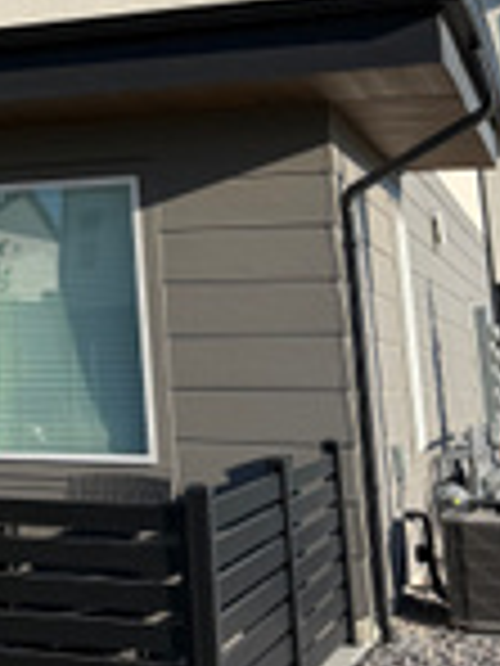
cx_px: -212
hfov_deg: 17.3
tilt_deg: +11.7
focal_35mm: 78
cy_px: 27
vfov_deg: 24.1
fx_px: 1502
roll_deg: +1.0
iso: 80
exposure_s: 1/3759
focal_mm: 6.76
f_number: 1.78
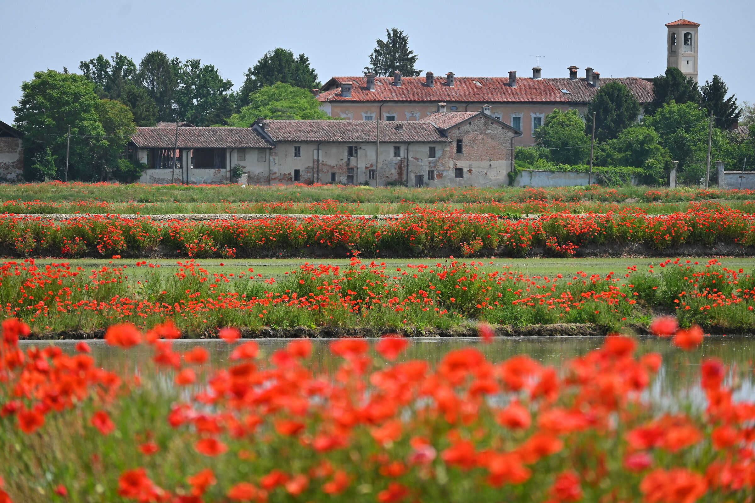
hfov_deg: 8.6
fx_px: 5033
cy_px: 252
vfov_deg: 5.7
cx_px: 378
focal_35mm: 240
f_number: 5.6
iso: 200
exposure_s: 1/1600
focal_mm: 160
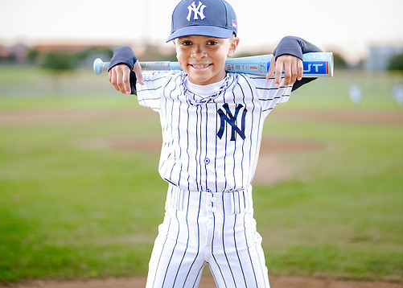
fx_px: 813
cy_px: 105
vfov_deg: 20.0
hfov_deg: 27.8
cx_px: 195
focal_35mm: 71
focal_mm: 50
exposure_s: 1/500
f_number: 1.2
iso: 400
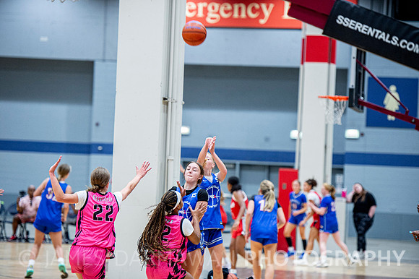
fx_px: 1687
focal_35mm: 145
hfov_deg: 14.2
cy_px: 140
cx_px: 210
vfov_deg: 9.5
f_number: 2.8
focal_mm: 145
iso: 2000
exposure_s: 1/400
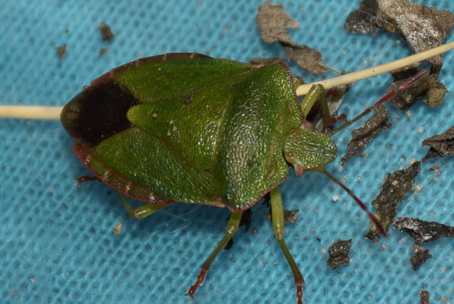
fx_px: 2651
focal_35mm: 210
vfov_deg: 6.6
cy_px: 152
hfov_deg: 9.8
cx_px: 227
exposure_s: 1/60
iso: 100
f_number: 8
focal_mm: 140
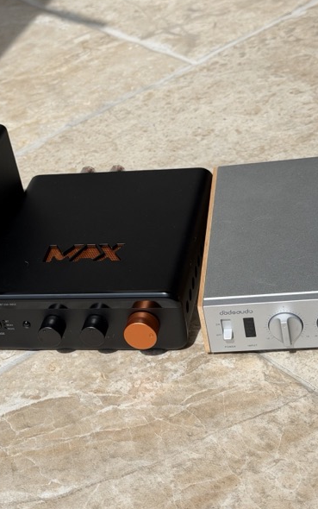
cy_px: 254
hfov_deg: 18.8
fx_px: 956
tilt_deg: -34.2
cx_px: 113
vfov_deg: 29.8
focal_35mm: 69
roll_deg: +13.8
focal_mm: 6.76
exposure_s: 1/5208
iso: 80
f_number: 1.78
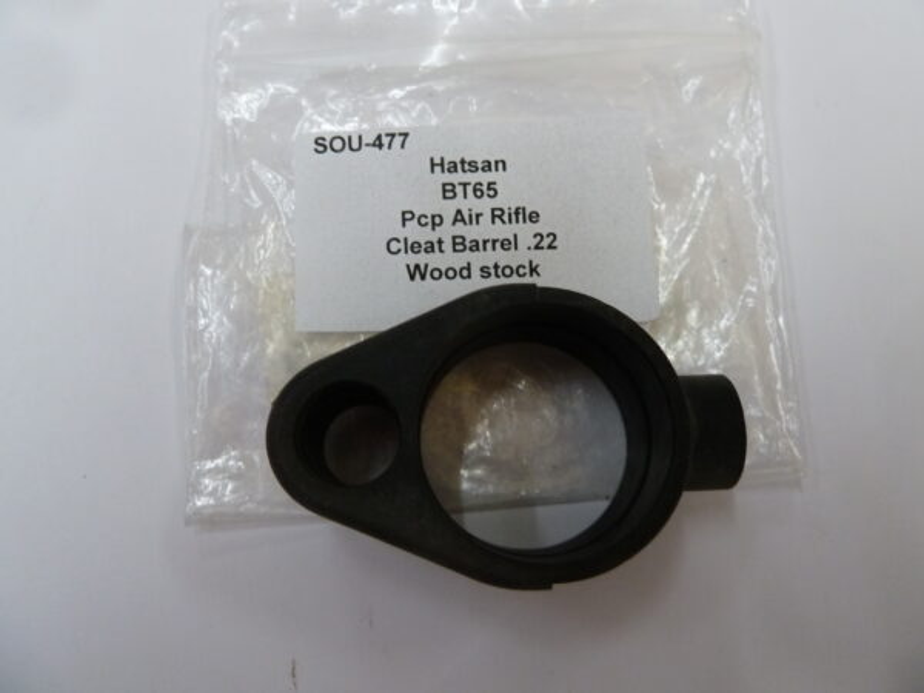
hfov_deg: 69.4
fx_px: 667
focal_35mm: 25
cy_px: 346
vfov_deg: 54.9
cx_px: 462
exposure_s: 1/30
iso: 250
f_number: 3.3
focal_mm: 4.1
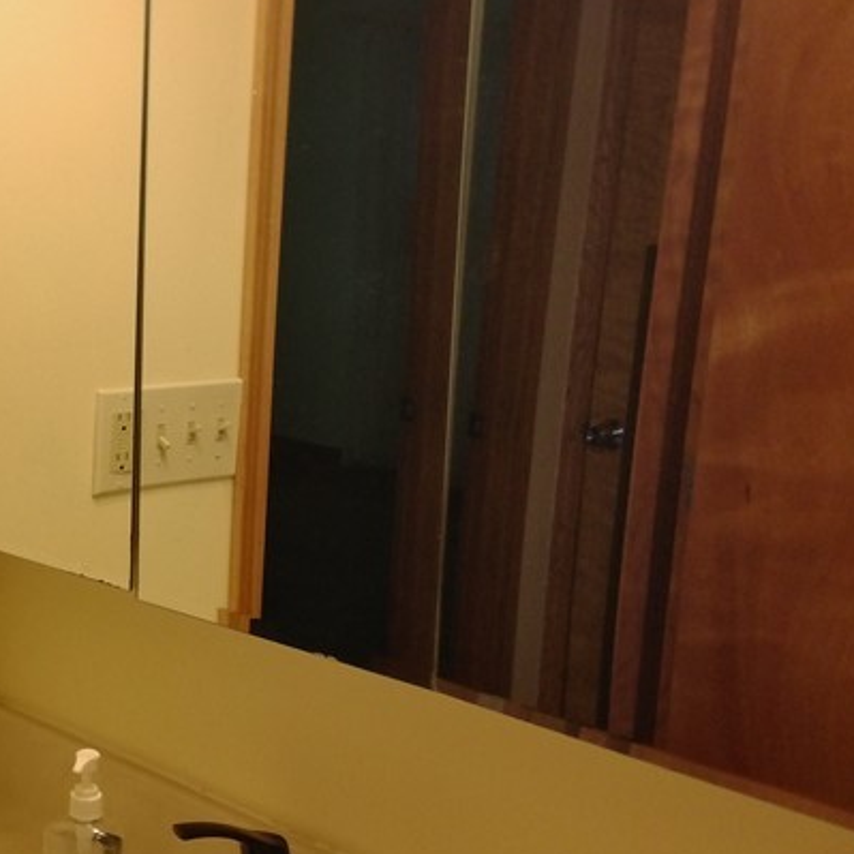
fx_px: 1647
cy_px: 473
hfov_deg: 27.8
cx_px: 58
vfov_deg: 29.1
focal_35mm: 59
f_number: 2
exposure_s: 1/33
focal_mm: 3
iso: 268
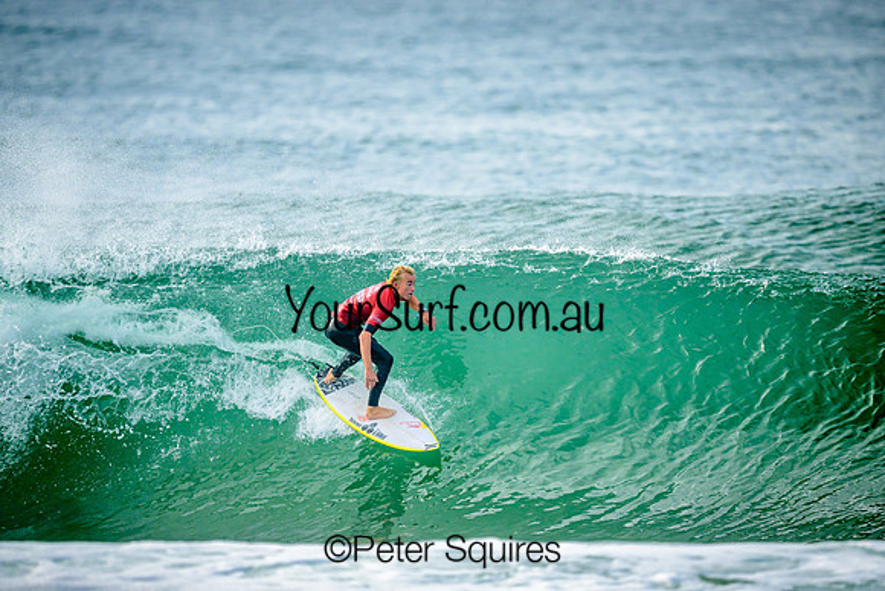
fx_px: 19670
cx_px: 442
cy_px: 296
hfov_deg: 2.6
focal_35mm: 800
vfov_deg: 1.7
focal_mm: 800
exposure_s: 1/2000
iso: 450
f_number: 6.3
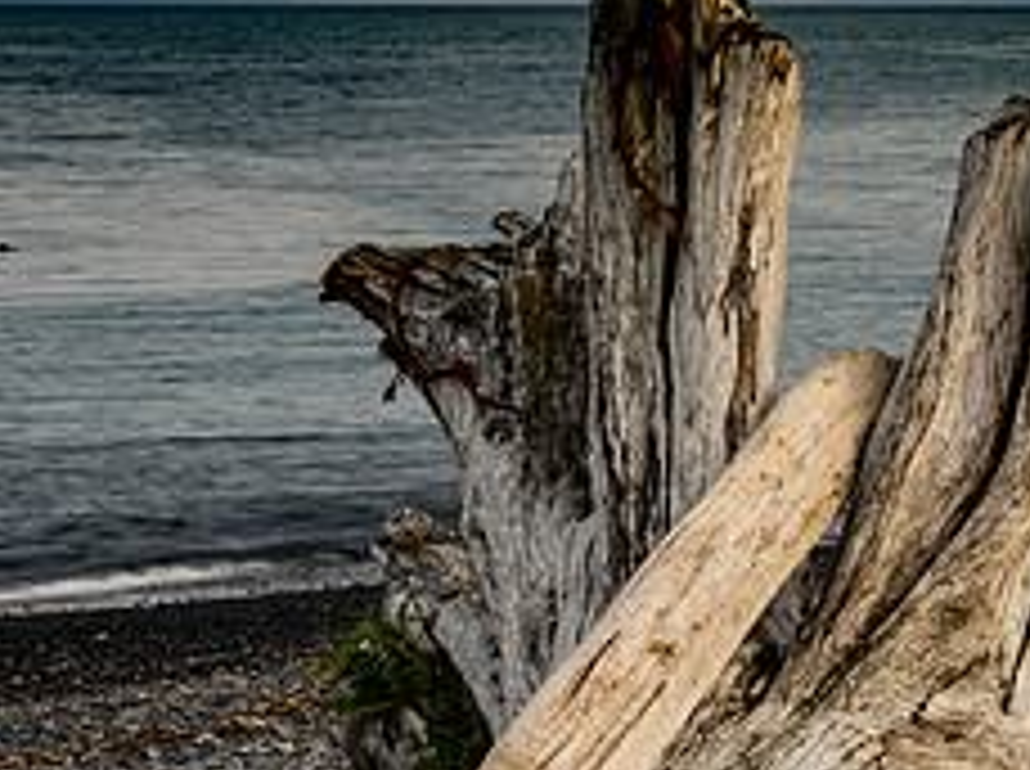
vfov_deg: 8.2
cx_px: 1300
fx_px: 5347
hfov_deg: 10.8
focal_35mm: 180
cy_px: 466
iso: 160
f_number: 5.6
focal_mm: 35
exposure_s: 1/250
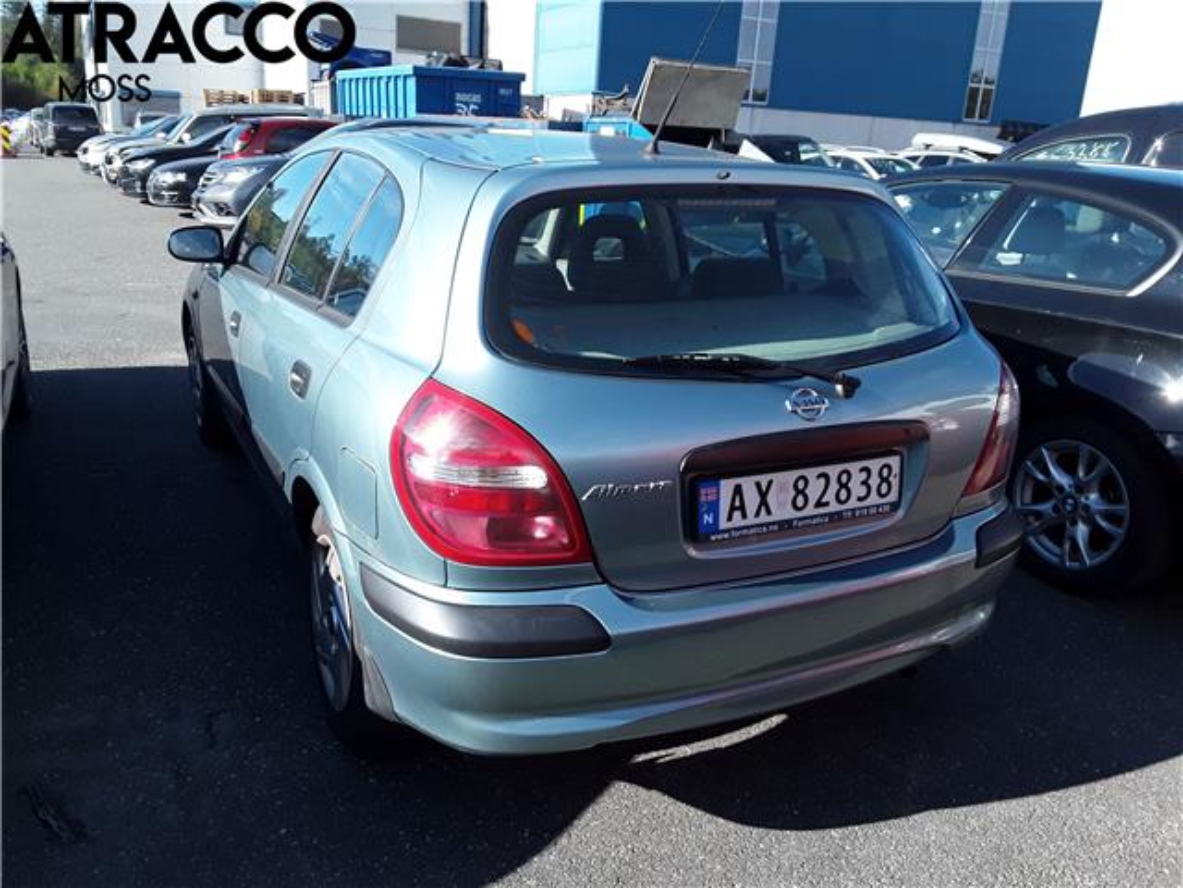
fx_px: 957
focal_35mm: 28
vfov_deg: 49.7
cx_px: 592
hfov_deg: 63.4
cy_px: 444
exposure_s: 1/669
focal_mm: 2.91
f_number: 1.9
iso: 40
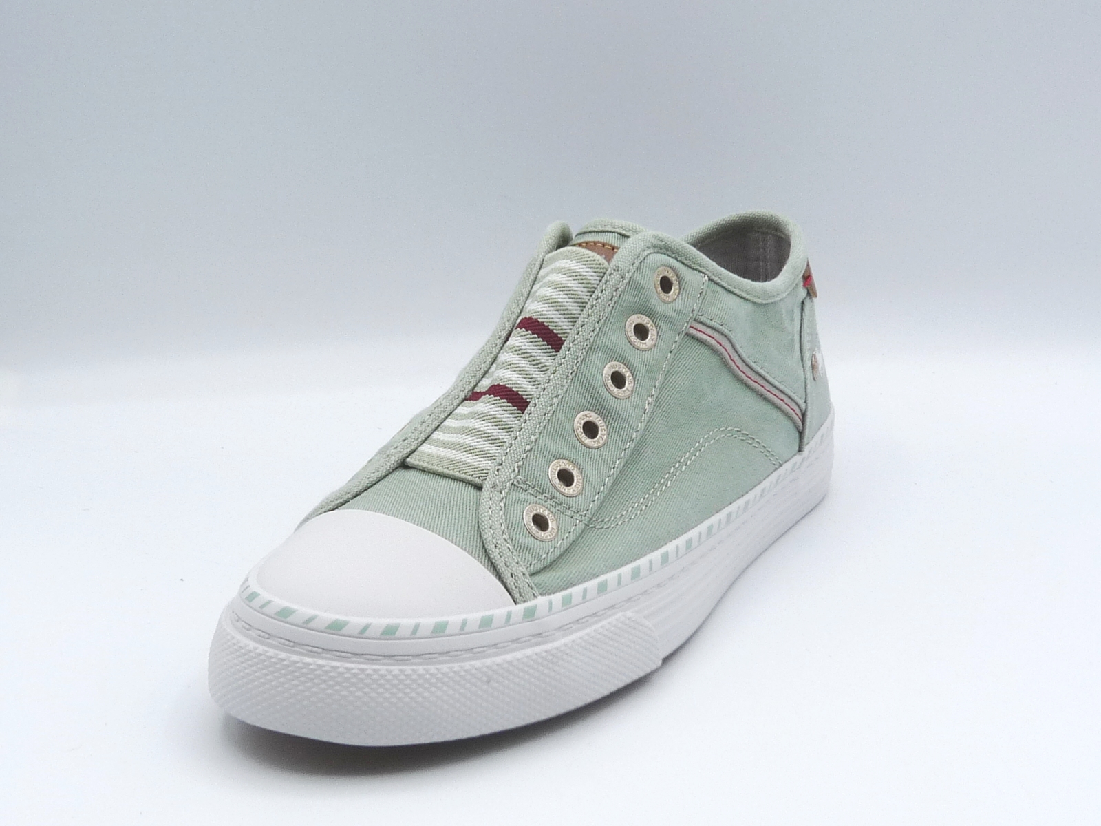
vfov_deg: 28.6
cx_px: 550
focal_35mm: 51
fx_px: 1622
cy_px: 413
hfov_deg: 37.5
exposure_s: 1/250
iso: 100
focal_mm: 5.1
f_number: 5
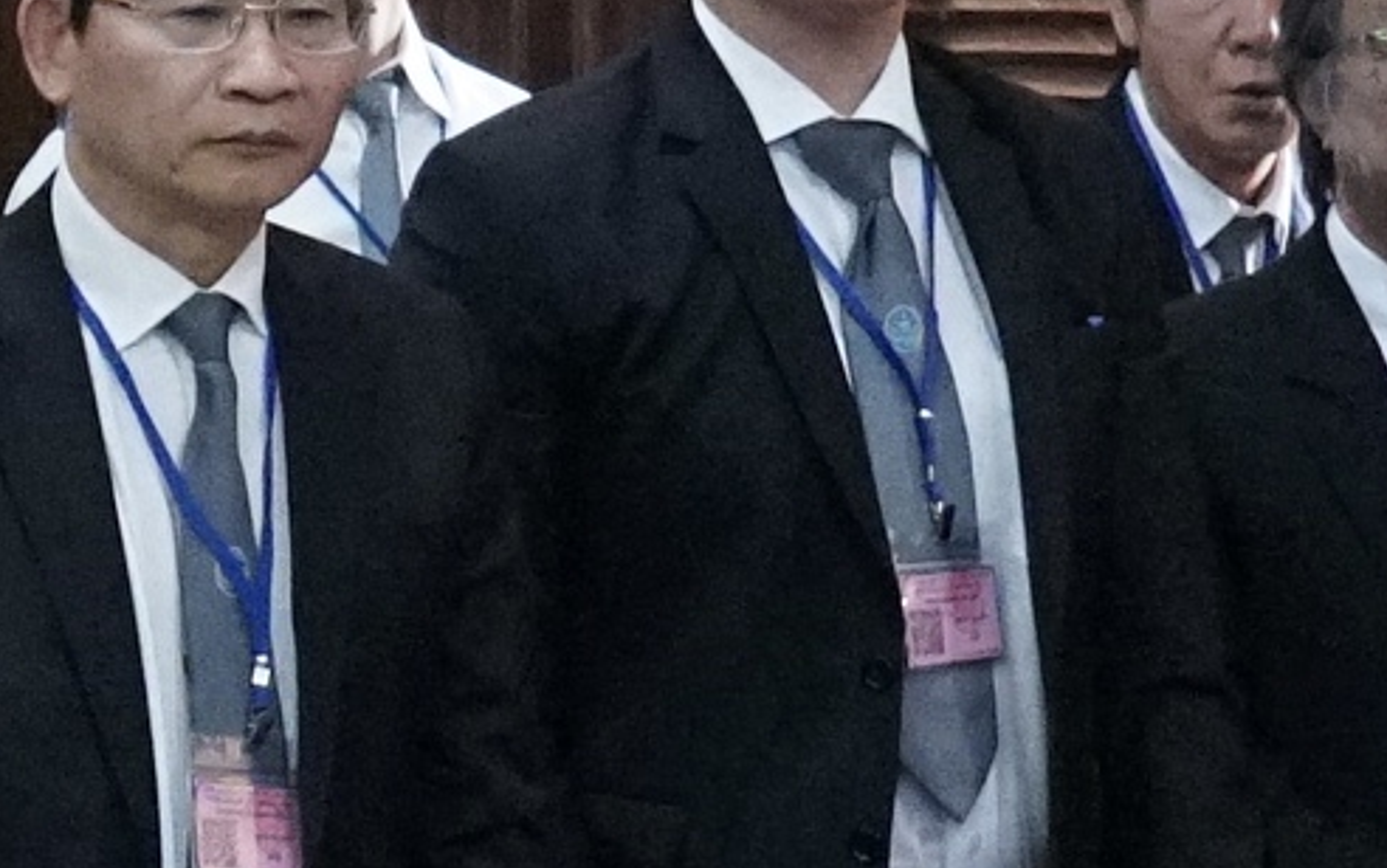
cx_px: -606
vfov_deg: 8.2
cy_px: 1036
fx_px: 6013
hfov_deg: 12.6
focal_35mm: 159
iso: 6400
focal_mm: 20
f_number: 4
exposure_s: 1/160
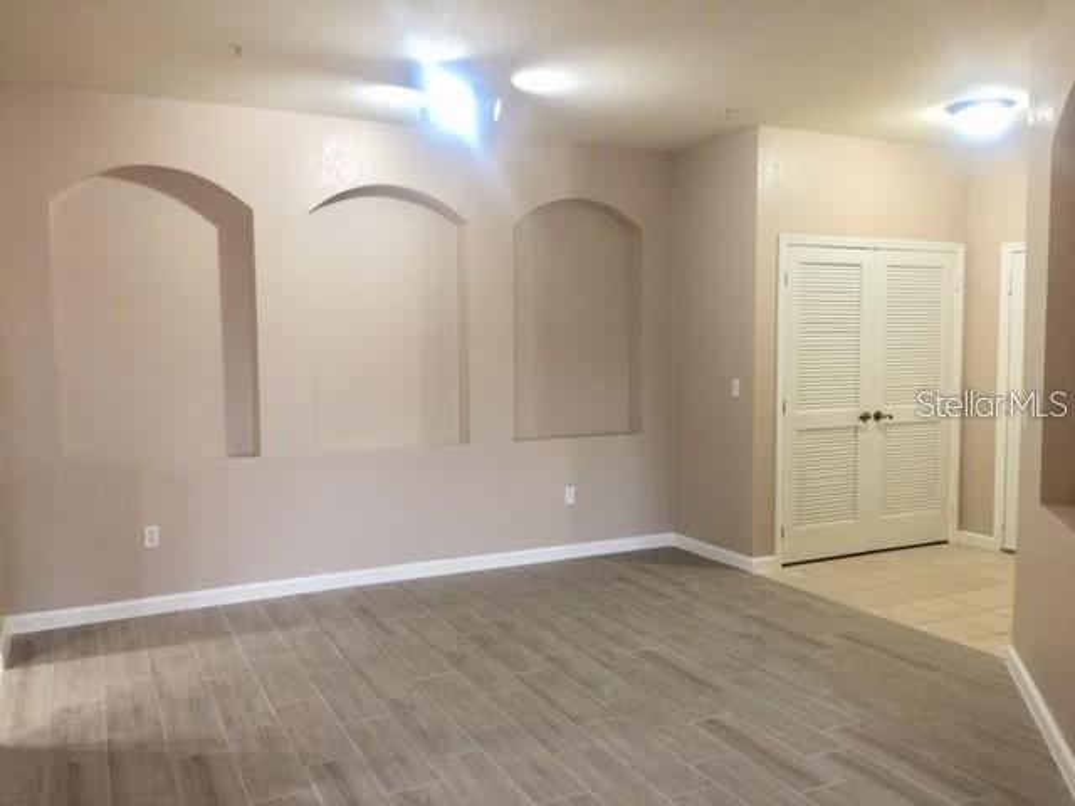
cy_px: 403
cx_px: 538
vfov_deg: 48.2
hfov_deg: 61.7
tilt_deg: -3.1
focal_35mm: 29
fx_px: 901
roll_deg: -1.7
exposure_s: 1/15
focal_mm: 4.15
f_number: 2.2
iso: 50
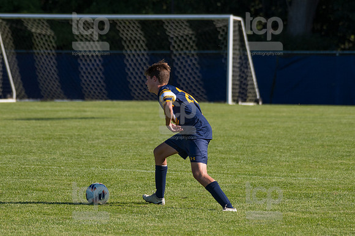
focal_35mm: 360
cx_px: 178
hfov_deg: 5.7
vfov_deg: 3.8
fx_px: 3548
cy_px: 118
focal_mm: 240
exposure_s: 1/2000
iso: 320
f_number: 5.6
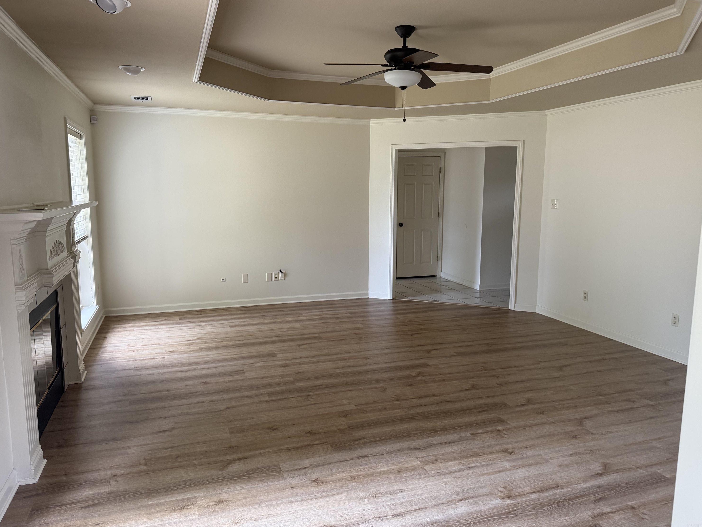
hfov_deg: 69.4
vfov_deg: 54.9
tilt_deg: -6.8
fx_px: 507
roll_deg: -0.1
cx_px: 345
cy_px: 254
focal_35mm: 25
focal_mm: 6.76
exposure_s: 1/121
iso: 200
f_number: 1.78
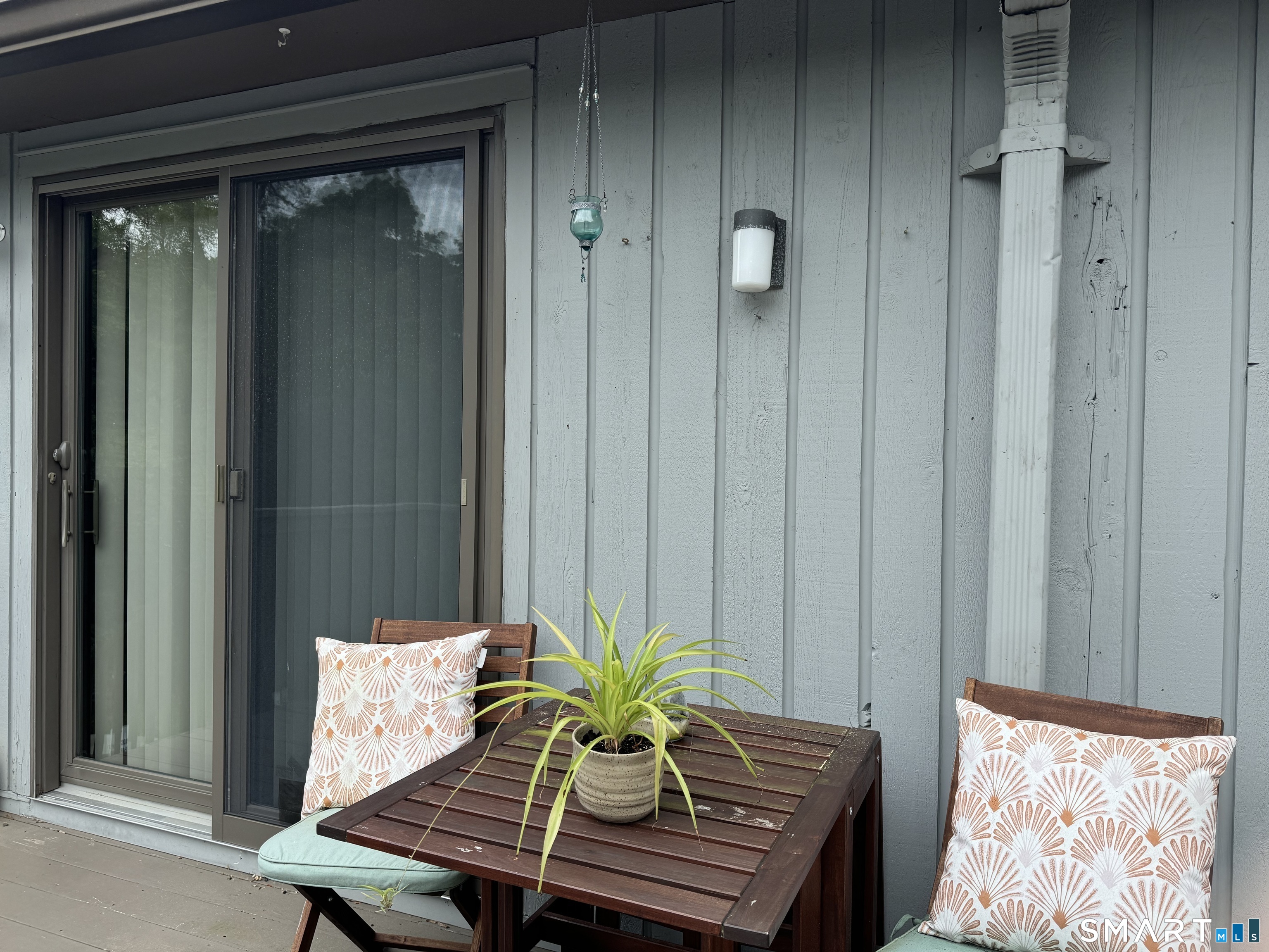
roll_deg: -0.7
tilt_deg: -0.4
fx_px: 880
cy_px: 476
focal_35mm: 24
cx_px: 634
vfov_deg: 56.8
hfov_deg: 71.6
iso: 80
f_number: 1.78
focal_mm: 6.76
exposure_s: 1/1524
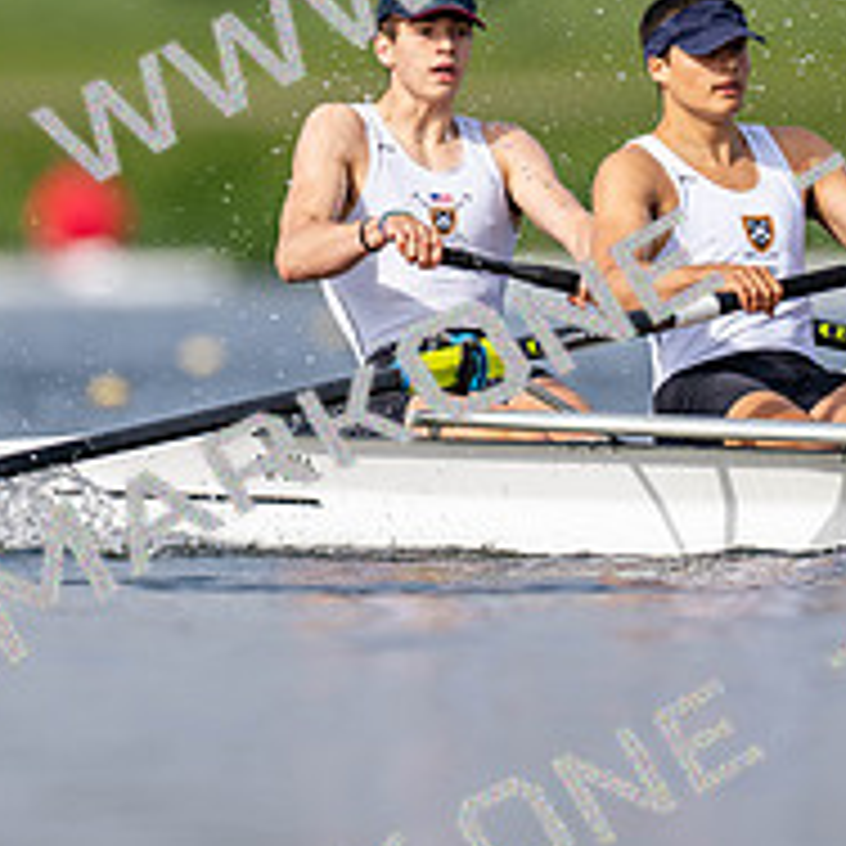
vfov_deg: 1.1
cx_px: 590
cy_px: 196
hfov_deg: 1.1
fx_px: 43577
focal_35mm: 1576
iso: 250
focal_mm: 600
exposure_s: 1/2500
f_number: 4
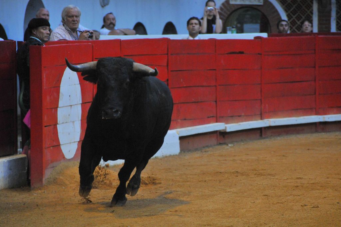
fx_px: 2838
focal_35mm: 300
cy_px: 114
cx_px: 170
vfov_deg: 4.6
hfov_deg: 6.9
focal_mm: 200
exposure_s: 1/250
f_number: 5.6
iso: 1600
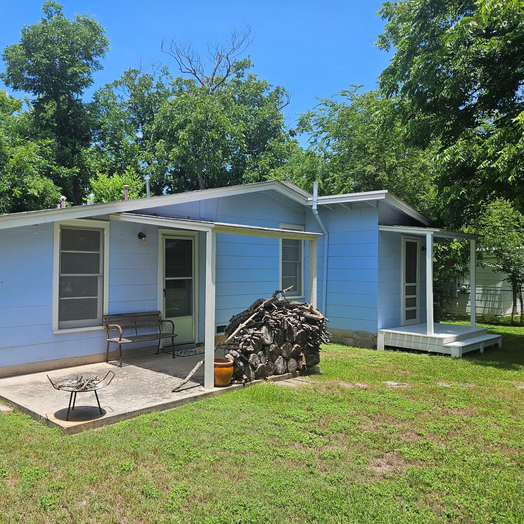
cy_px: 264
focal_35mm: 28
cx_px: 194
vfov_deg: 57.3
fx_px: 480
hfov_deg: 56.6
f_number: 1.8
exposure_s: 1/1258
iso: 25
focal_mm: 5.4
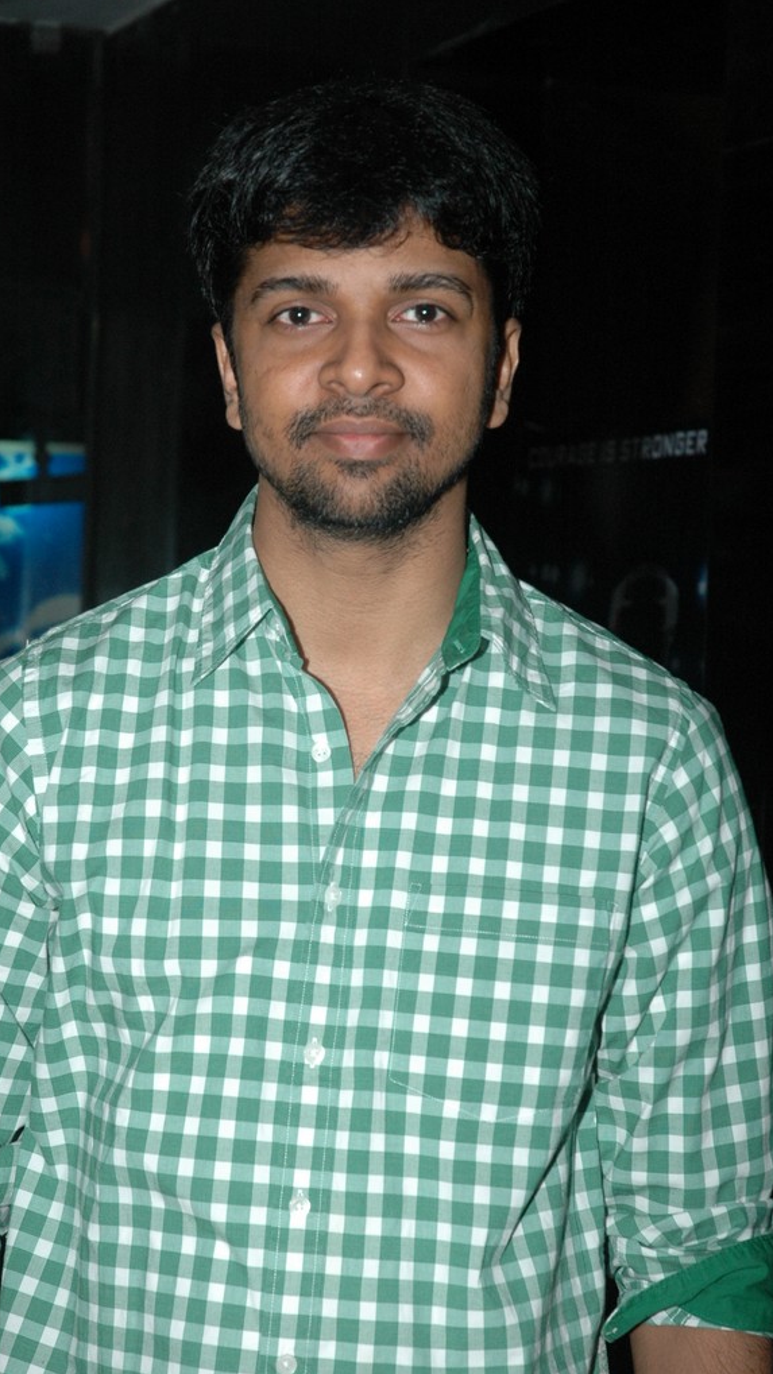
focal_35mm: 82
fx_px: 2989
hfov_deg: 14.7
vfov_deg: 25.9
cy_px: 686
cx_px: 339
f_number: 5.6
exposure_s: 1/125
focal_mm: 52
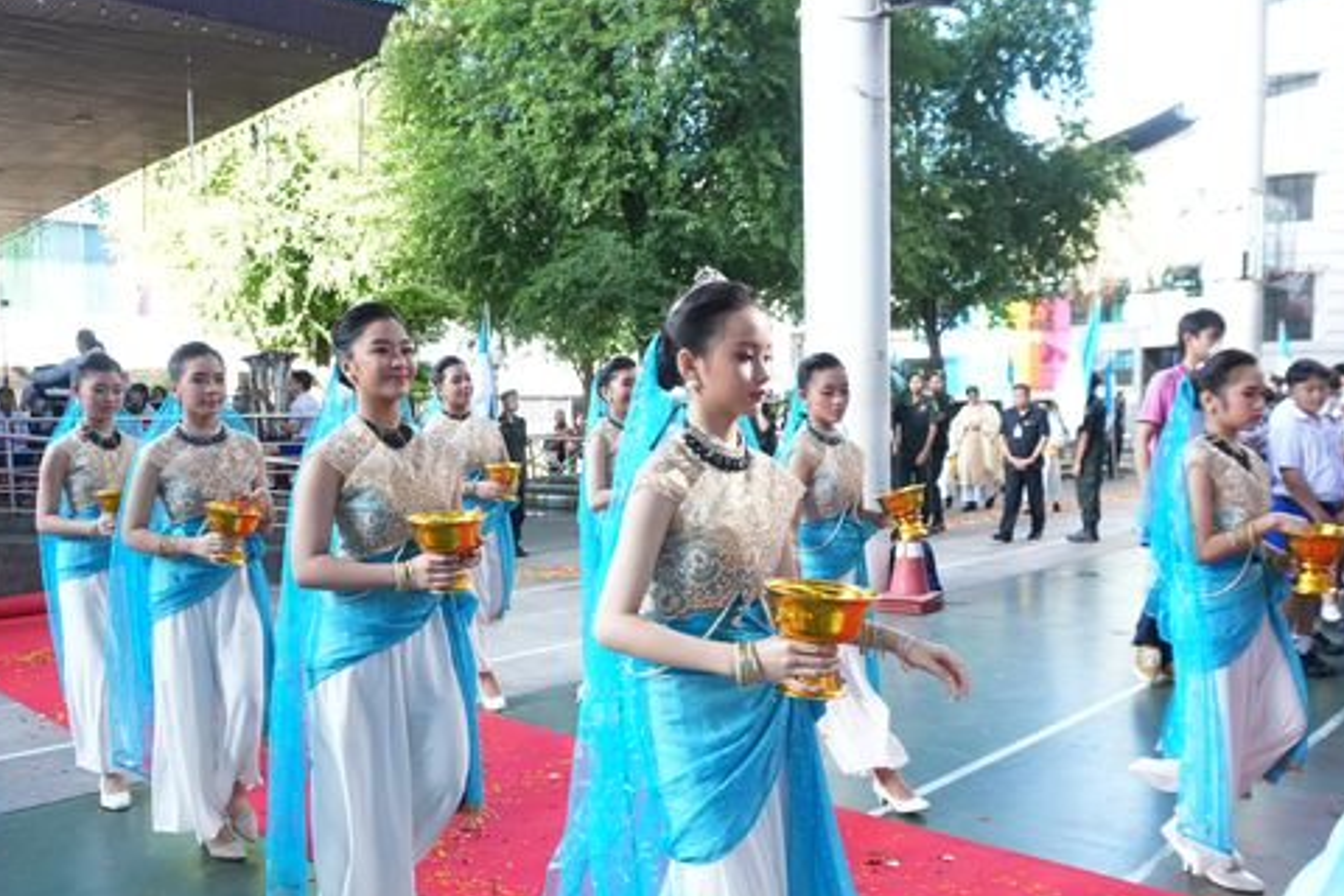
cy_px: 524
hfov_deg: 61.9
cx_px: 624
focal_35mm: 30
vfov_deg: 43.5
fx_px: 1120
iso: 1600
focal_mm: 16
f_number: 4.5
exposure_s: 1/400
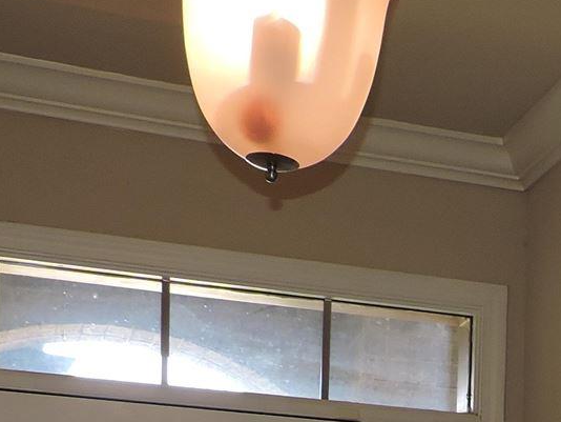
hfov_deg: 19.9
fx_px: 1492
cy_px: 750
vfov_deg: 14.3
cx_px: 685
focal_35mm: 92
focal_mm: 4.3
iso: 110
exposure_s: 1/40
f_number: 3
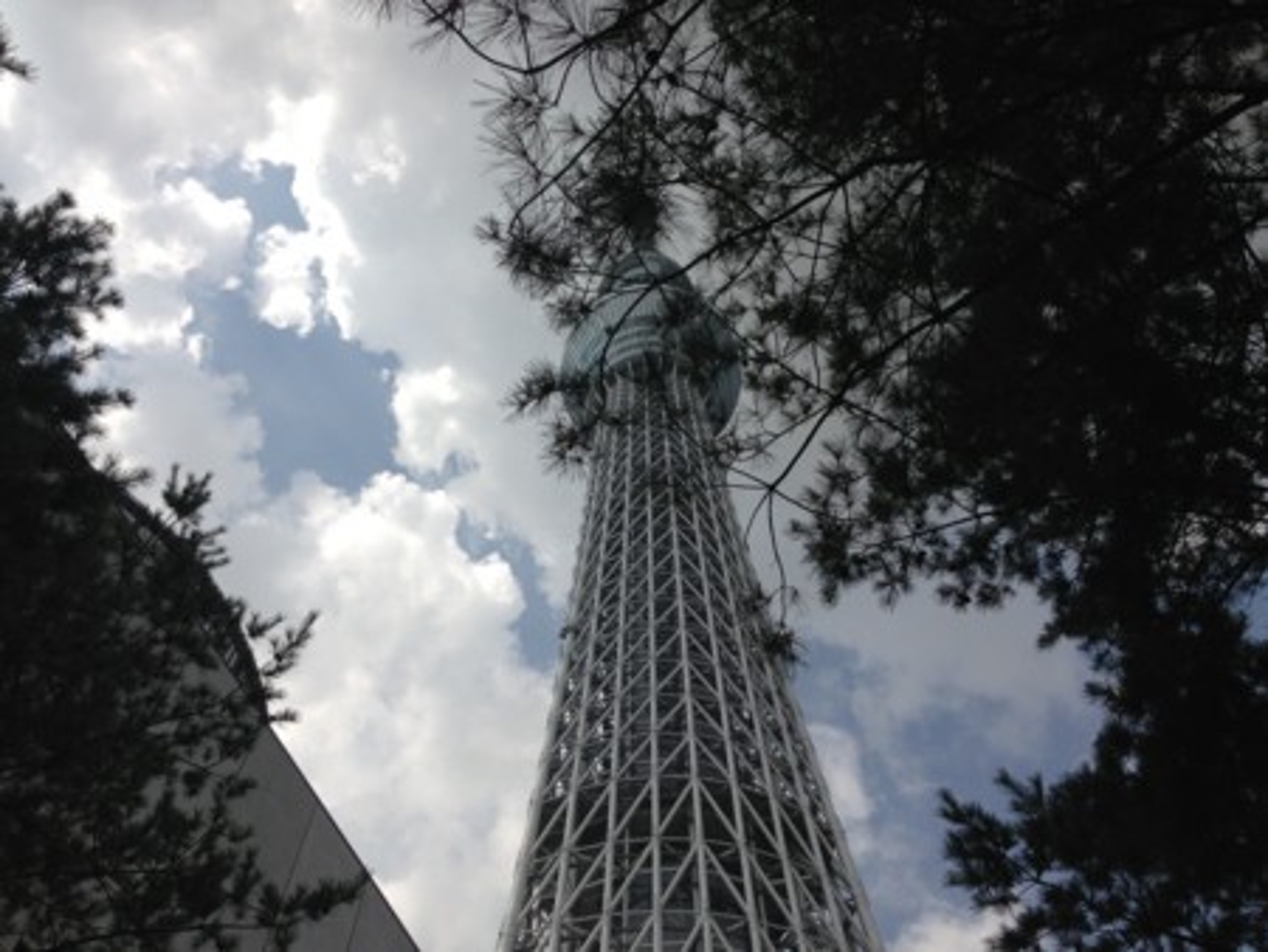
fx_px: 1209
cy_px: 476
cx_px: 634
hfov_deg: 55.3
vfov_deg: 43.0
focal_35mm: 33
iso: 50
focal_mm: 4.13
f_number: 2.4
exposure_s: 1/2857
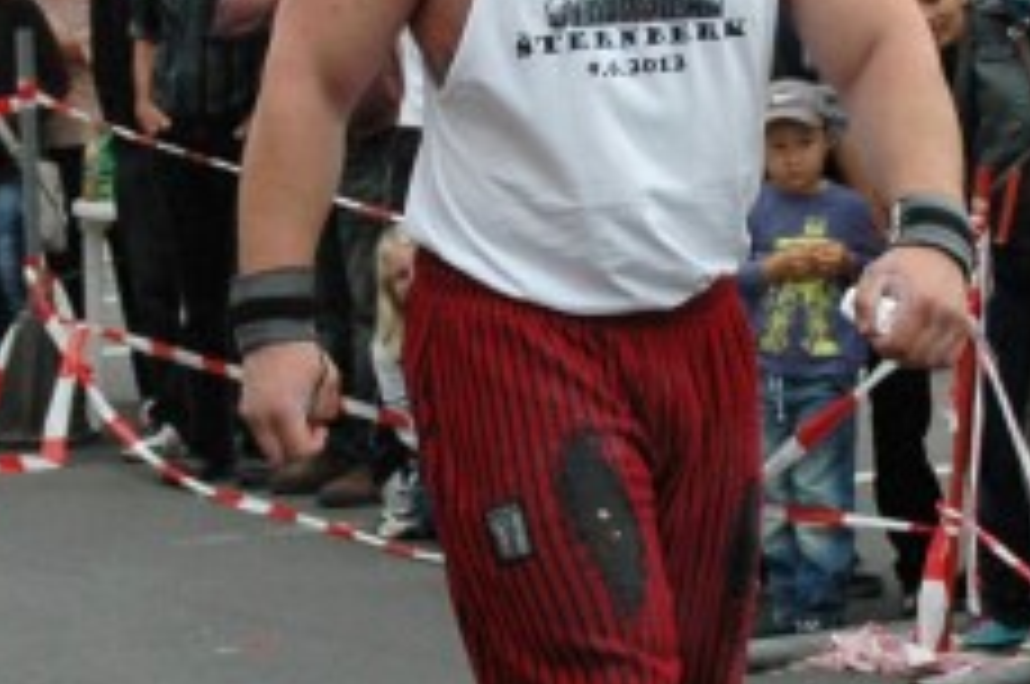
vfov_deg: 9.0
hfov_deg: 13.5
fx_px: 4335
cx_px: 585
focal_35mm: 152
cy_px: 659
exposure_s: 1/1250
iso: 500
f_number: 4
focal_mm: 29
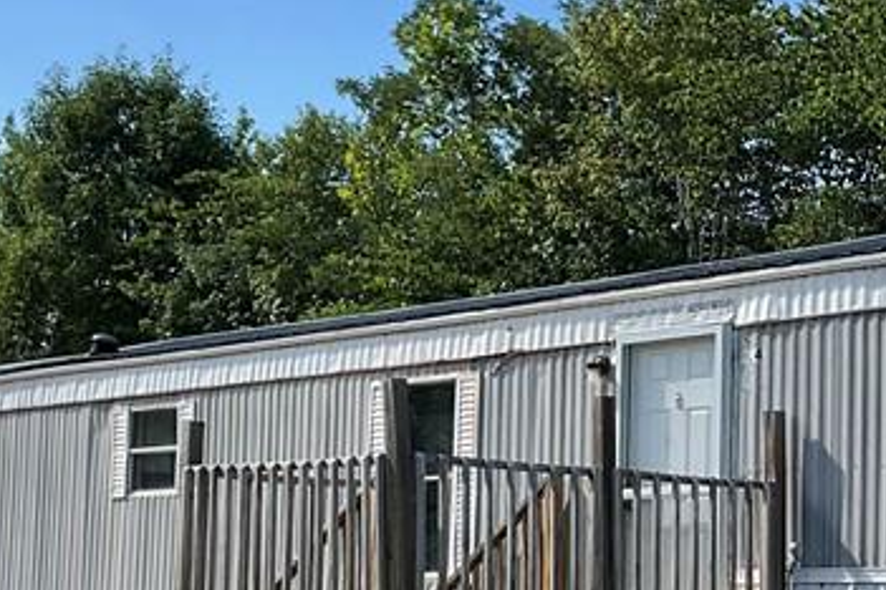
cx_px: 861
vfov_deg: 15.5
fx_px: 2166
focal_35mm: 88
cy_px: 398
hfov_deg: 22.3
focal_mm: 3
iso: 25
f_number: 1.8
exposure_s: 1/1168
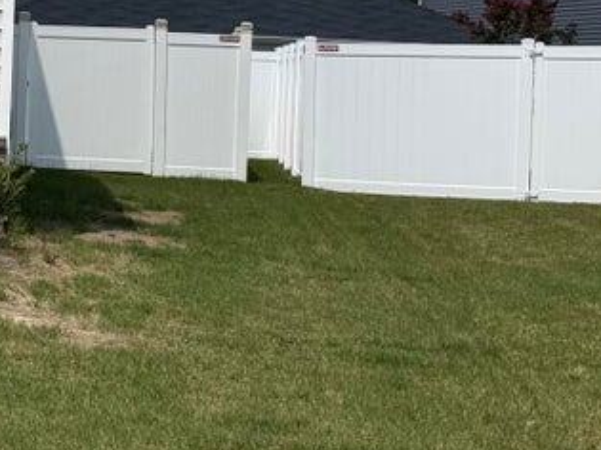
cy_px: -15
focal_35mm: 104
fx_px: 1805
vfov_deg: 14.0
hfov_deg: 16.4
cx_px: -421
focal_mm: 6.76
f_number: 1.78
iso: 80
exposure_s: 1/8130
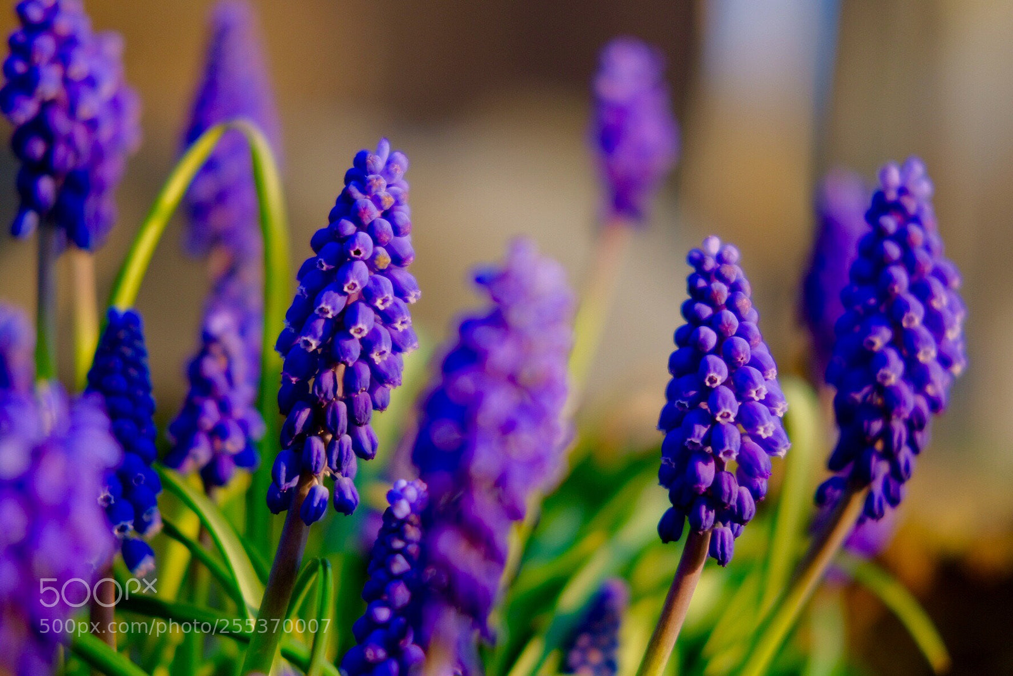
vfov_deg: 25.5
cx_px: 506
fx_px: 1491
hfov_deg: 37.5
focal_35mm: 53
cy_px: 338
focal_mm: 35
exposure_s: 1/2000
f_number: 2
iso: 200
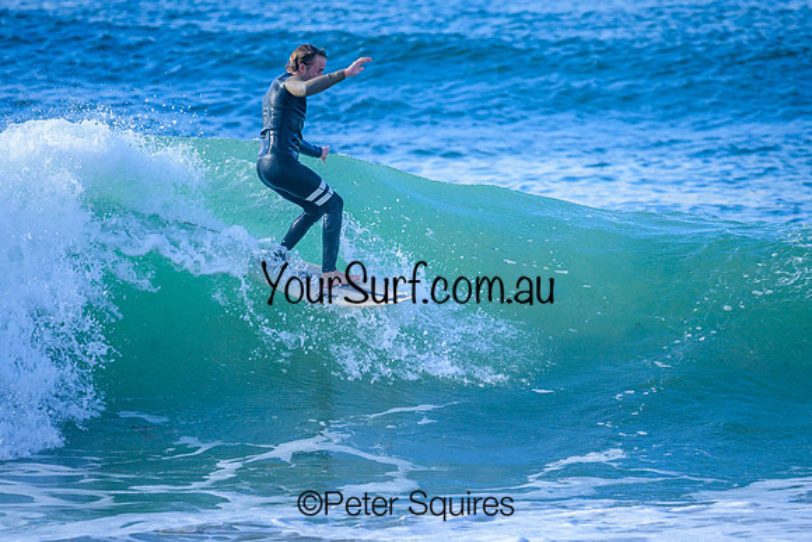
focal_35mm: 972
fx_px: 21928
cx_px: 434
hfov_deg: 2.1
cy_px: 265
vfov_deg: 1.4
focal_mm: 800
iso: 400
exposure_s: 1/2000
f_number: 6.3
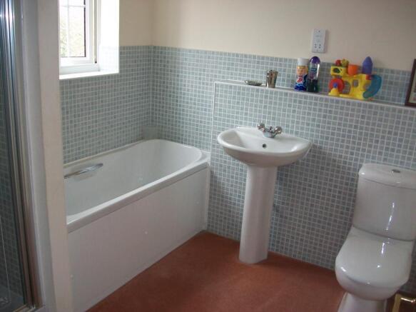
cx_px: 208
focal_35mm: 34
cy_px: 156
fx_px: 409
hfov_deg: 54.0
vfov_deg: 41.8
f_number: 2.8
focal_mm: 5.7
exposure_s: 1/60
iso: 120
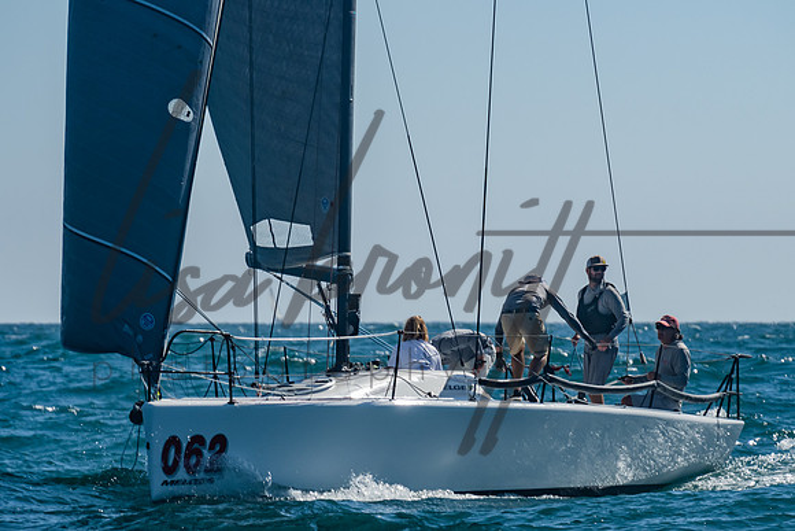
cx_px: 401
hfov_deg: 5.8
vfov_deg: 3.8
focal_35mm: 358
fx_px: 7907
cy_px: 321
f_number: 6.3
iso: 160
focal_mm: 200
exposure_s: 1/1000
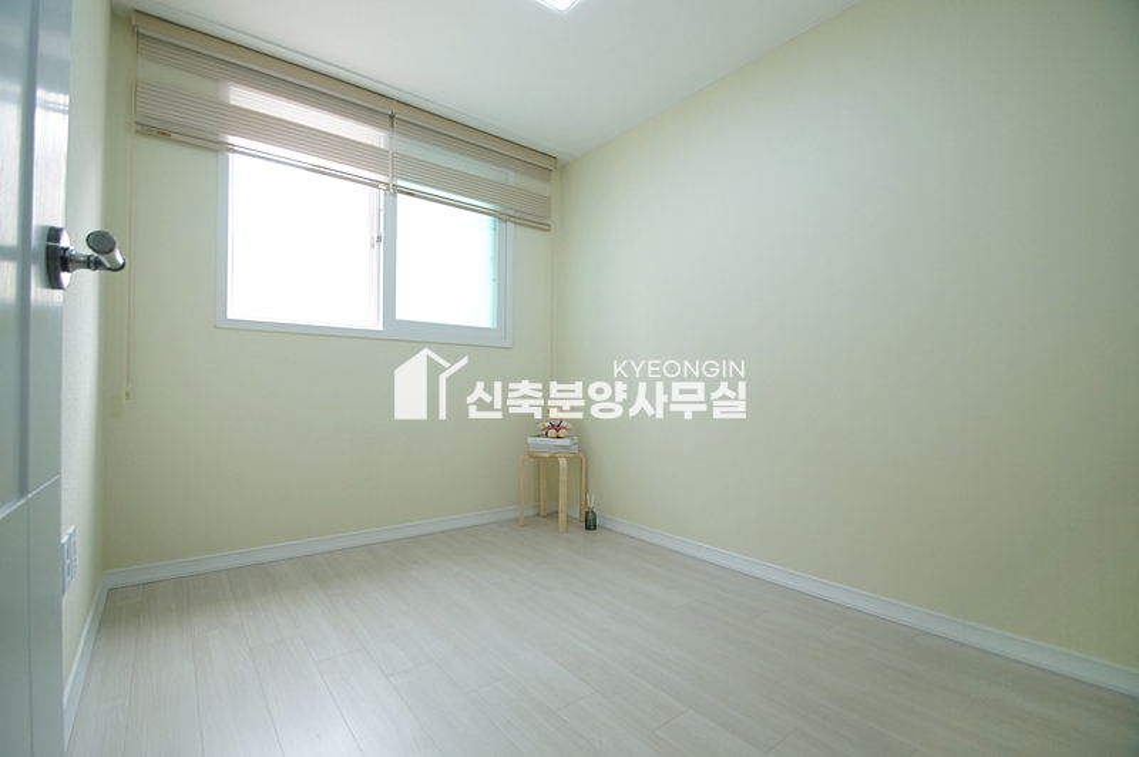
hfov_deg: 100.4
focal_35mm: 15
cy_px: 378
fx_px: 474
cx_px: 570
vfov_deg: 77.2
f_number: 3.5
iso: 800
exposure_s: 1/200
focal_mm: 10
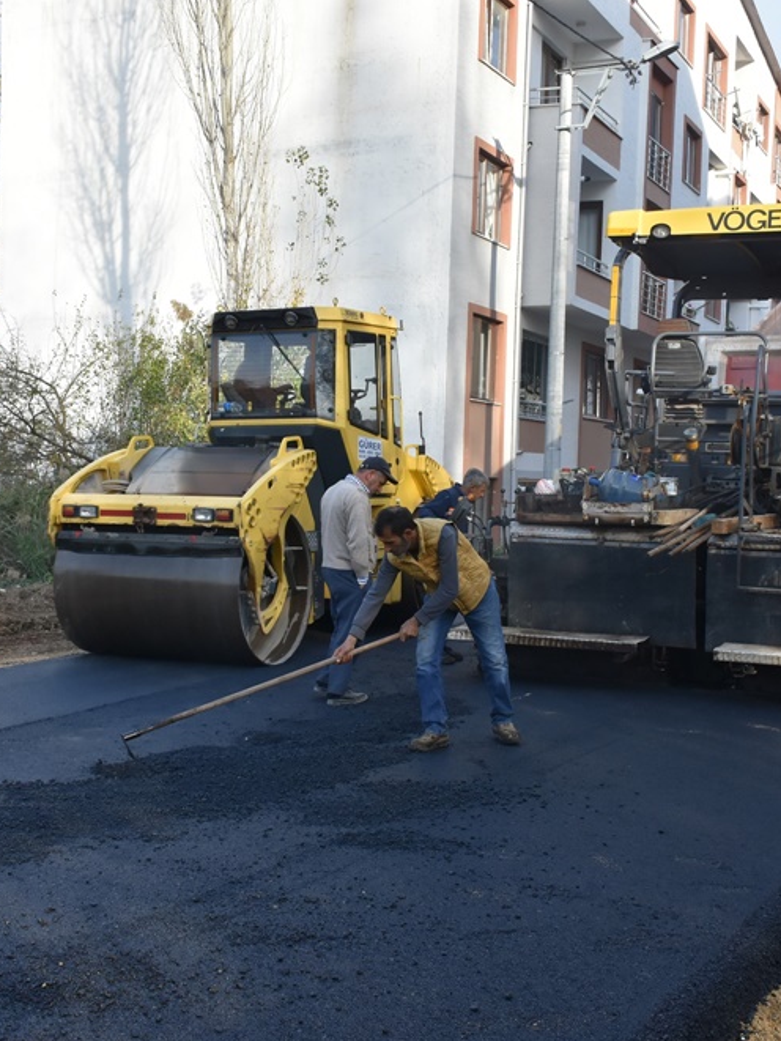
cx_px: 413
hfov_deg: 30.3
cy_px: 522
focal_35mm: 48
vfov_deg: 39.7
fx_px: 1443
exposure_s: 1/500
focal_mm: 22
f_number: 8
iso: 560
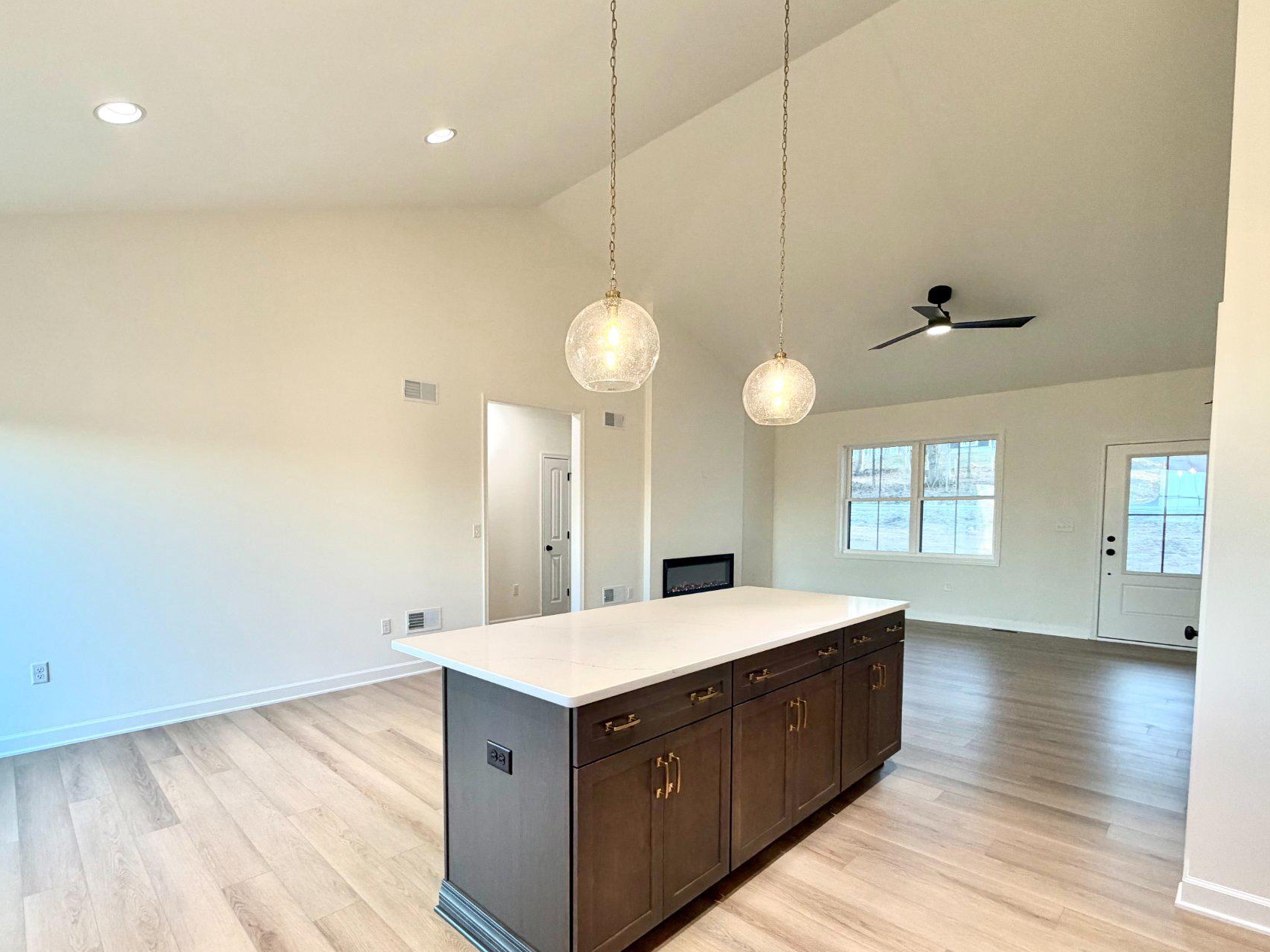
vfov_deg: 74.3
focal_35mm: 17
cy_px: 544
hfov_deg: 90.5
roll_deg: +0.1
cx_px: 551
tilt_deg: -3.4
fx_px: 624
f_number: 2.2
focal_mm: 2.22
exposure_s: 1/120
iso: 200
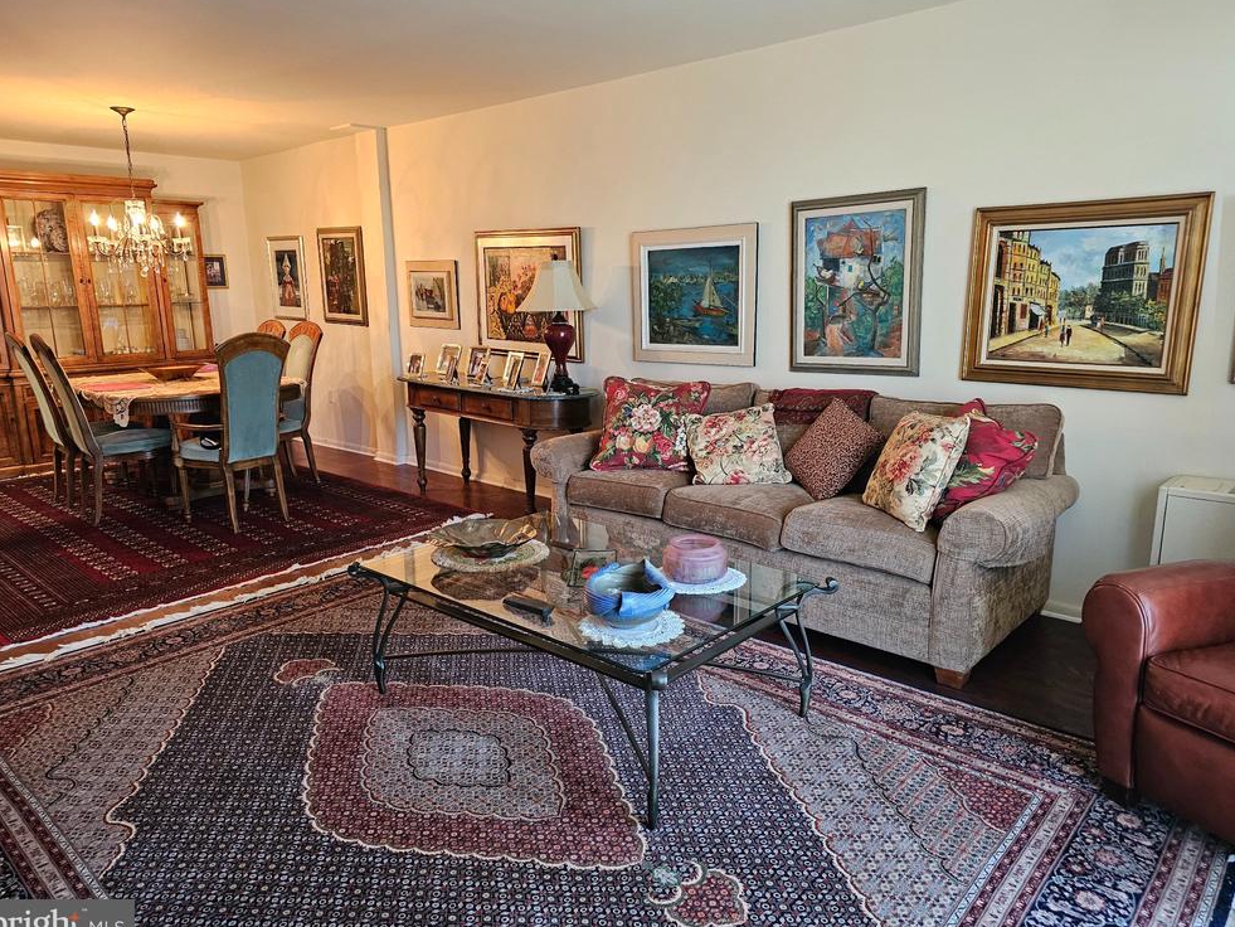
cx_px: 622
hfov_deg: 71.6
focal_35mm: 24
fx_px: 856
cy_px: 467
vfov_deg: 56.8
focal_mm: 6.3
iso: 1000
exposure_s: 1/120
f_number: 1.7
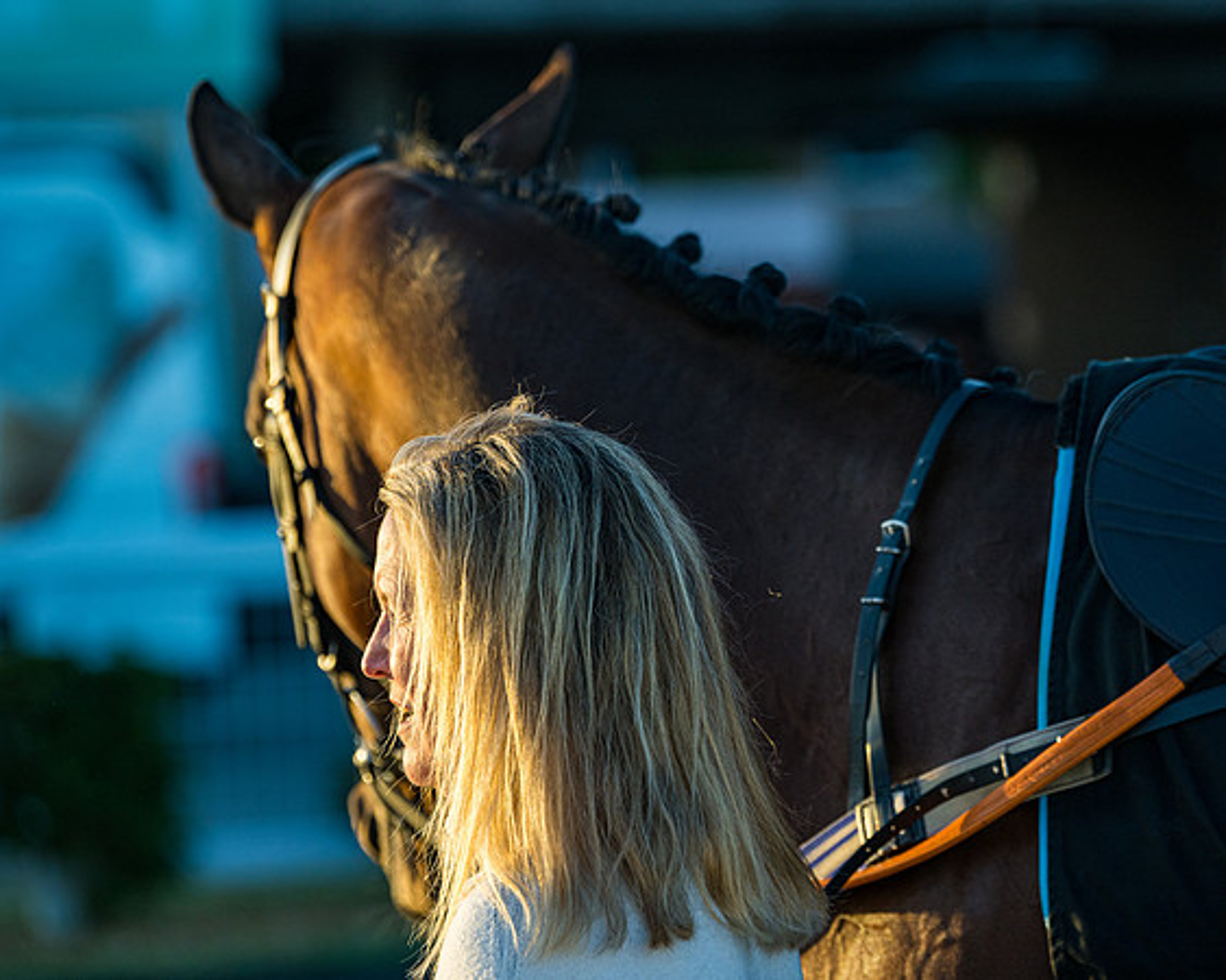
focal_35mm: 205
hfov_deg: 9.4
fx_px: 7439
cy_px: 481
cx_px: 811
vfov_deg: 7.5
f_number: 4
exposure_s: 1/1250
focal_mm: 165
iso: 400
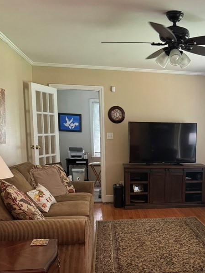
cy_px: 190
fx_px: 323
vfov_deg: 44.8
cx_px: 172
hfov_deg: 33.8
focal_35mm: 41
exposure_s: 1/60
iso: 320
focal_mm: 6.76
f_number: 1.78
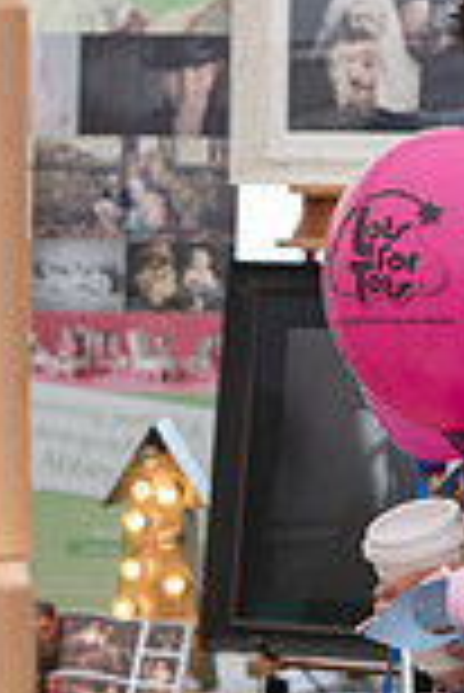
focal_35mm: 204
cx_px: 356
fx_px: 3935
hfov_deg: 6.7
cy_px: 603
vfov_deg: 10.0
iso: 800
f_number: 7.1
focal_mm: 70
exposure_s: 1/100
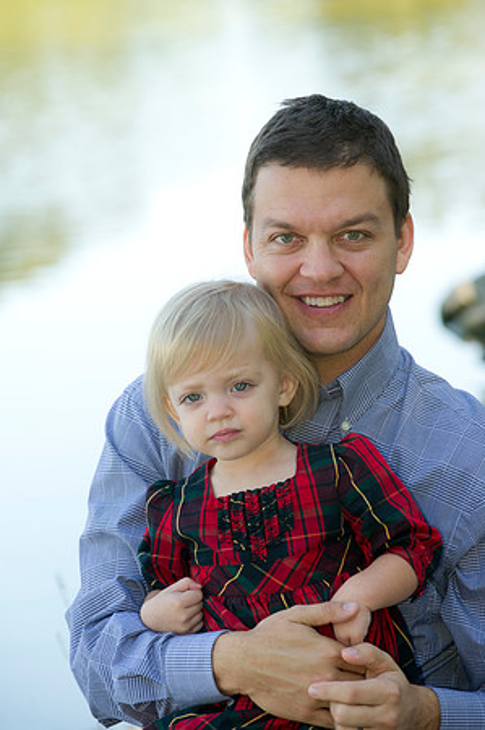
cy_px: 365
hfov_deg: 7.6
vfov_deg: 11.4
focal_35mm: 180
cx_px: 242
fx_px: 3646
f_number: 5.6
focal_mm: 180
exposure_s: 1/160
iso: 250
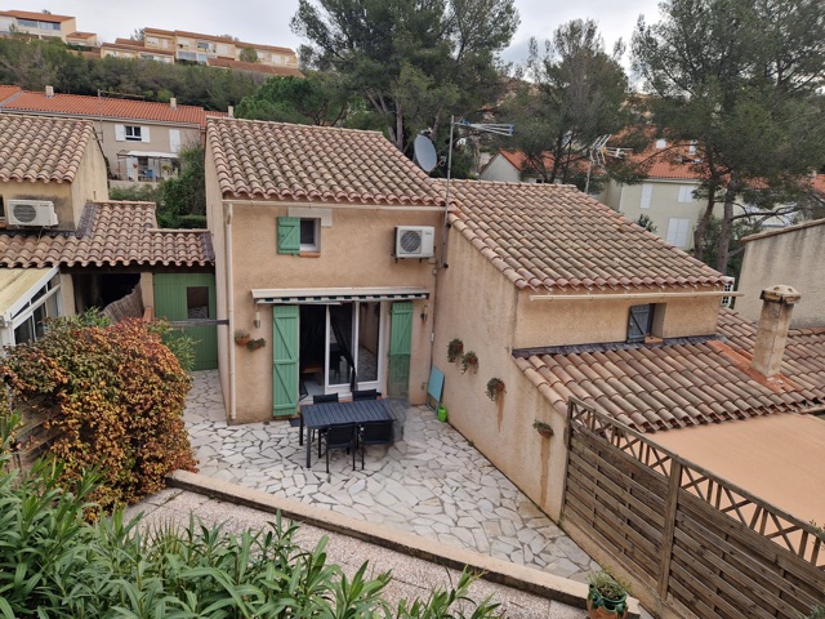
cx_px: 412
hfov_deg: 73.9
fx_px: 548
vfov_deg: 58.9
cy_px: 310
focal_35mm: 23
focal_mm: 5.4
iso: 50
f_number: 1.8
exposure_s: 1/588
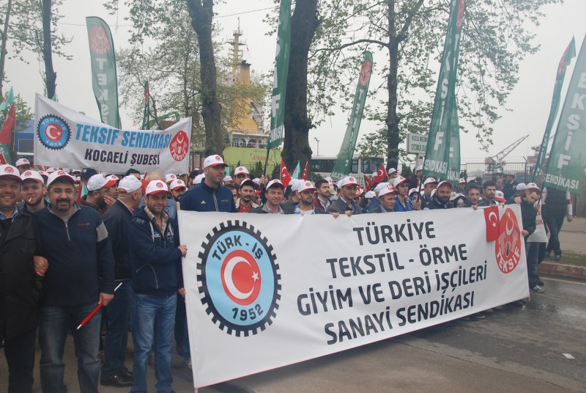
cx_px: 293
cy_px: 196
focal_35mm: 33
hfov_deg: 57.2
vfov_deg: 40.1
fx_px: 538
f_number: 6.3
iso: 100
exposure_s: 1/160
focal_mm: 22
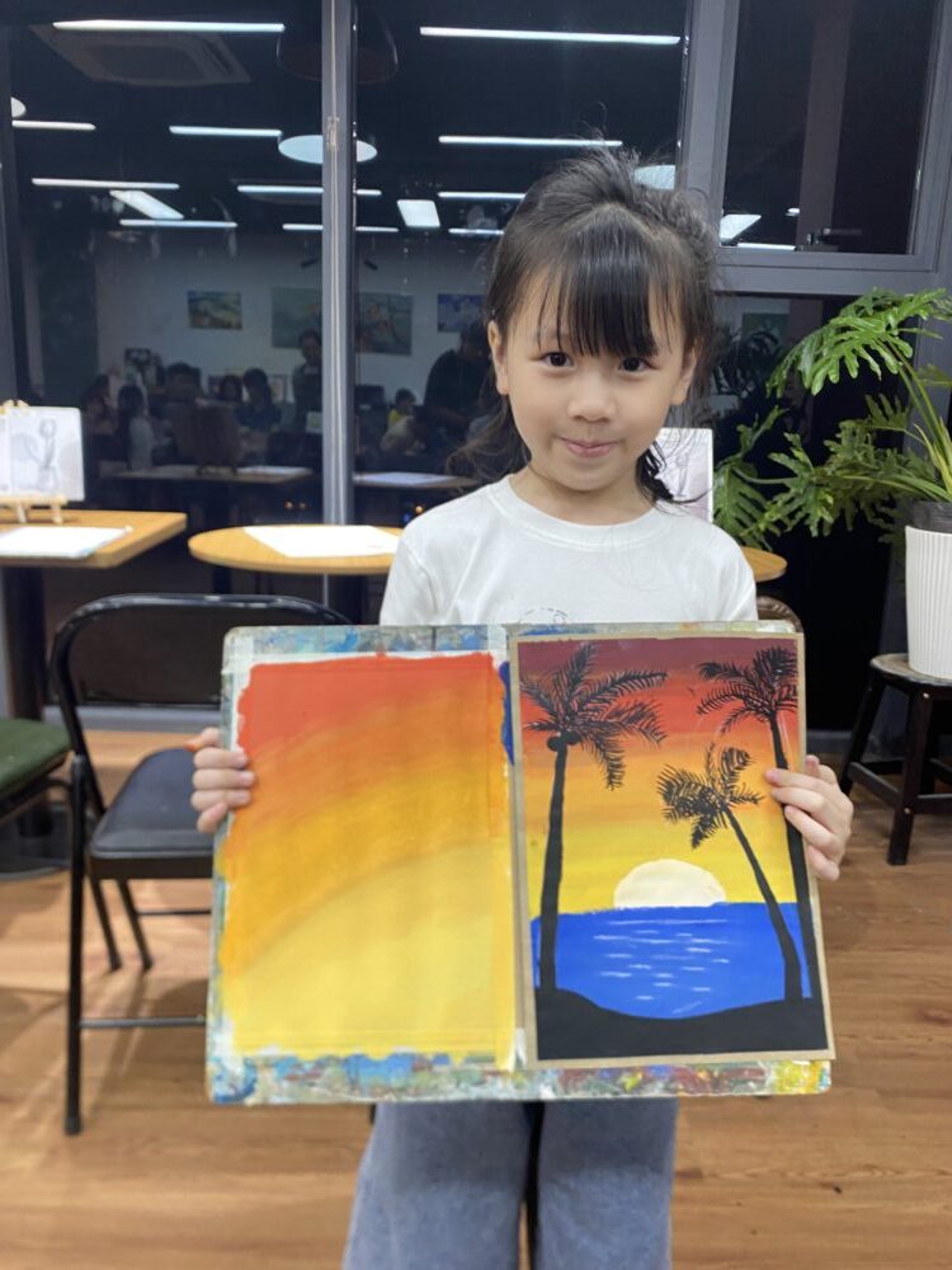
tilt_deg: -12.5
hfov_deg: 53.1
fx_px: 953
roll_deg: -3.0
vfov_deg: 67.3
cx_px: 476
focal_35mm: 26
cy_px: 635
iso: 100
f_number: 1.8
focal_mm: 4.25
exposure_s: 1/50
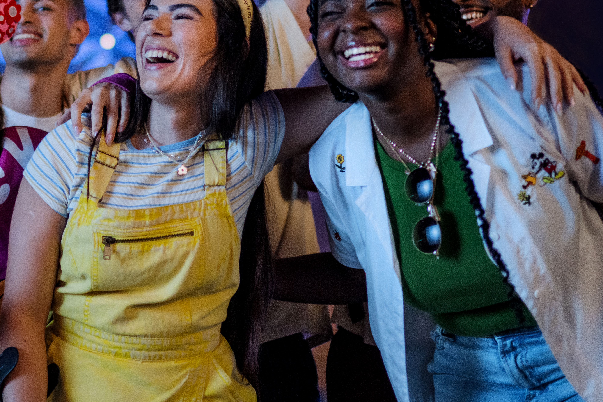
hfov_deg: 27.2
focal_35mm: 73
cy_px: 43
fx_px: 1223
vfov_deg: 18.4
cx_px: 130
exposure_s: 1/250
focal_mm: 35
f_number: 1.4
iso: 2500
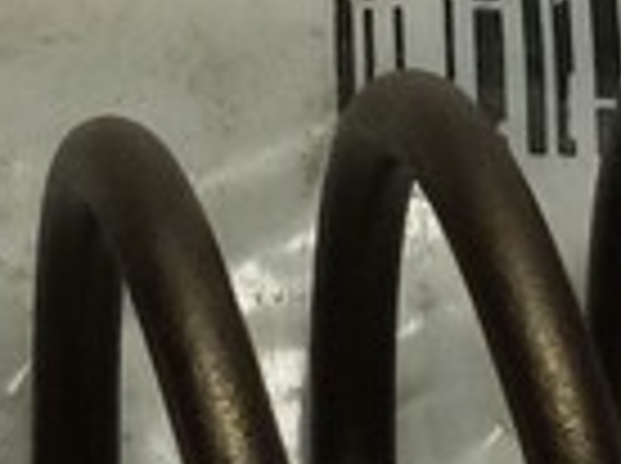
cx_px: 428
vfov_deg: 6.5
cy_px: -198
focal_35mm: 225
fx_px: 4029
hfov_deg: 8.8
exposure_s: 1/100
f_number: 2.4
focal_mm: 2.93
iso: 40
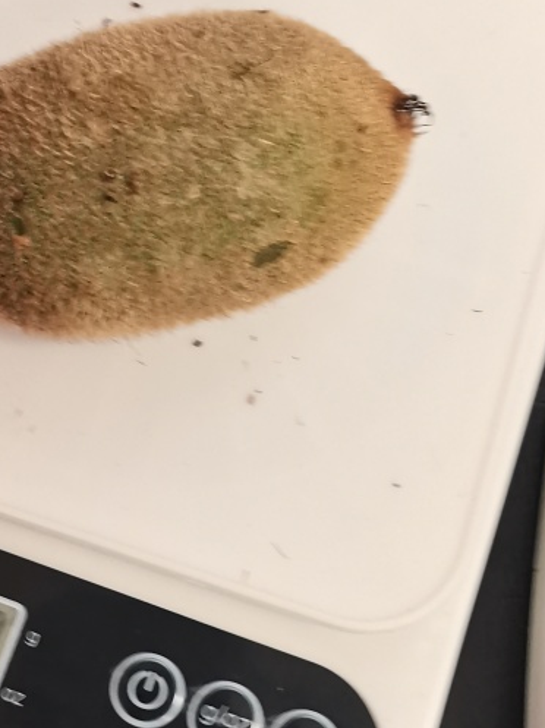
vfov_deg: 33.2
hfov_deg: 25.2
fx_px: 1219
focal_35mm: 58
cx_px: 223
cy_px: 294
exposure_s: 1/50
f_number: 1.9
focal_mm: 4.94
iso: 200
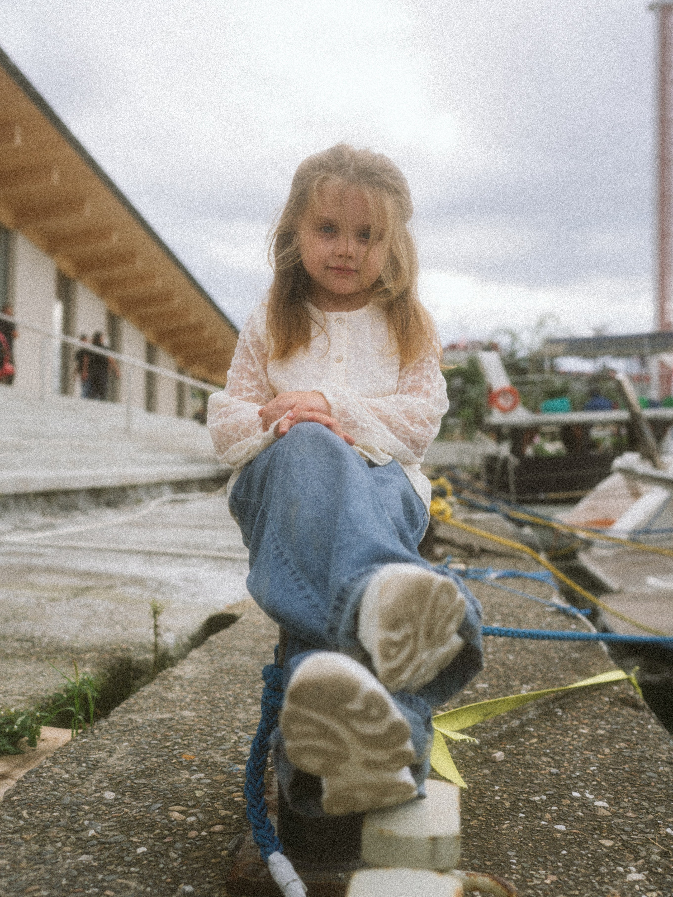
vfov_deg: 49.0
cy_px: 425
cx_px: 338
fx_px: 985
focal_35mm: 38
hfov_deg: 37.7
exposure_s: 1/1000
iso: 160
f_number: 3.5
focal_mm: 35
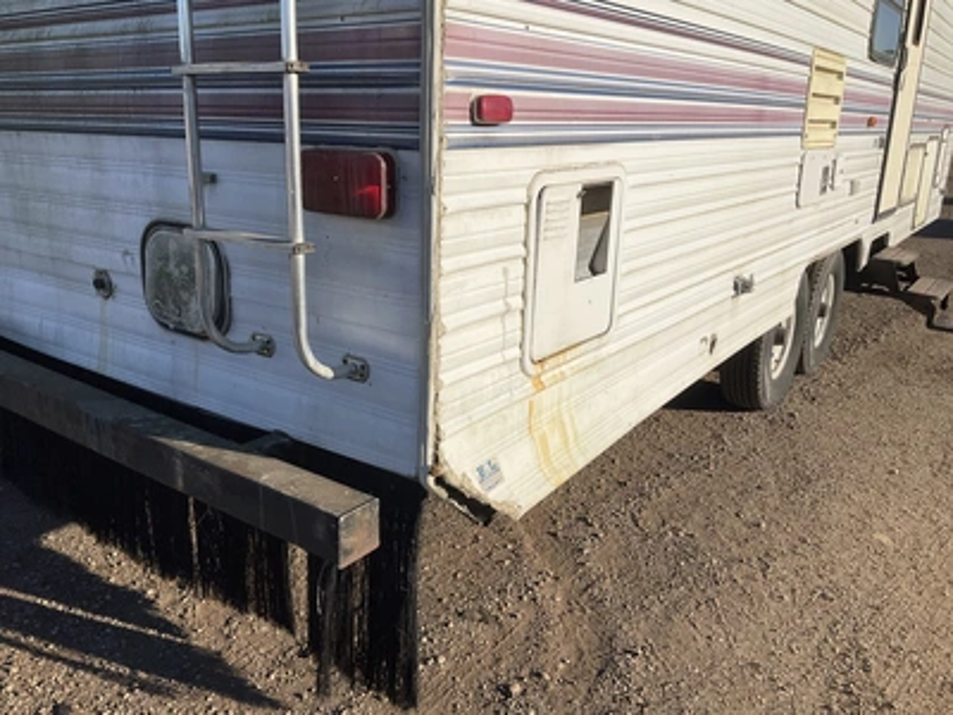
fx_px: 798
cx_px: 476
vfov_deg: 48.2
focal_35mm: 29
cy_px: 358
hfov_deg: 61.7
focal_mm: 3
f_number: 1.8
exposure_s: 1/3534
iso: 25
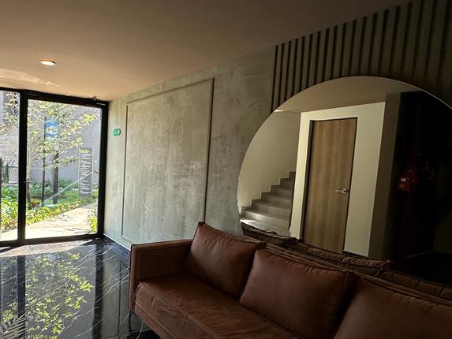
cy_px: 186
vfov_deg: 54.8
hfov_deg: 66.8
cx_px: 139
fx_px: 327
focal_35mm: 25
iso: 40
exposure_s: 1/229
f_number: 2.2
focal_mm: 2.22
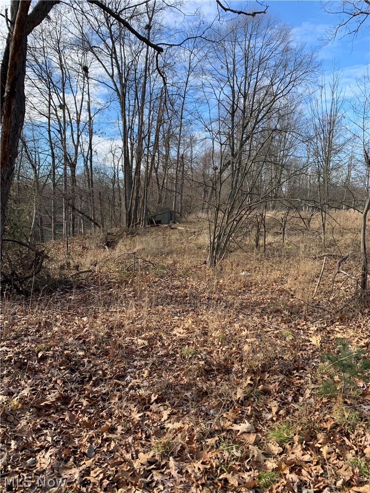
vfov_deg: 67.3
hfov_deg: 53.1
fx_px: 371
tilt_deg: -4.9
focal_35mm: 26
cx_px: 185
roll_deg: -2.1
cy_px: 246
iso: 25
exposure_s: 1/664
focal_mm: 4.25
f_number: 1.8
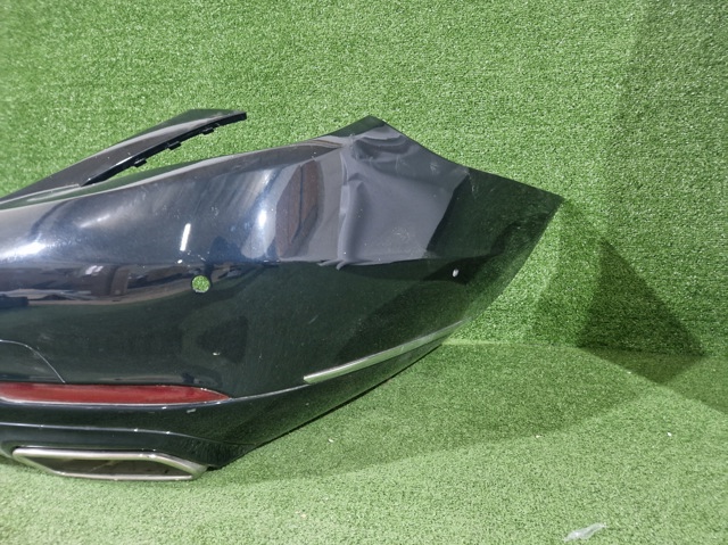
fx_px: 483
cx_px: 364
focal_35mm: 23
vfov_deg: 58.8
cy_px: 272
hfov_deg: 74.0
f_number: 1.8
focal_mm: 5.4
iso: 640
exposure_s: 1/50
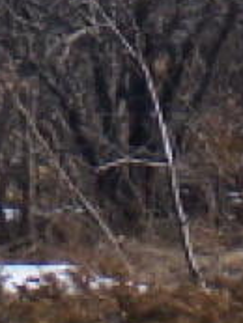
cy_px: -783
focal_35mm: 828
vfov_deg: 2.4
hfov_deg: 1.8
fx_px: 7740
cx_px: 69
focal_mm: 17.5
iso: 80
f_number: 3.2
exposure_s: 1/800
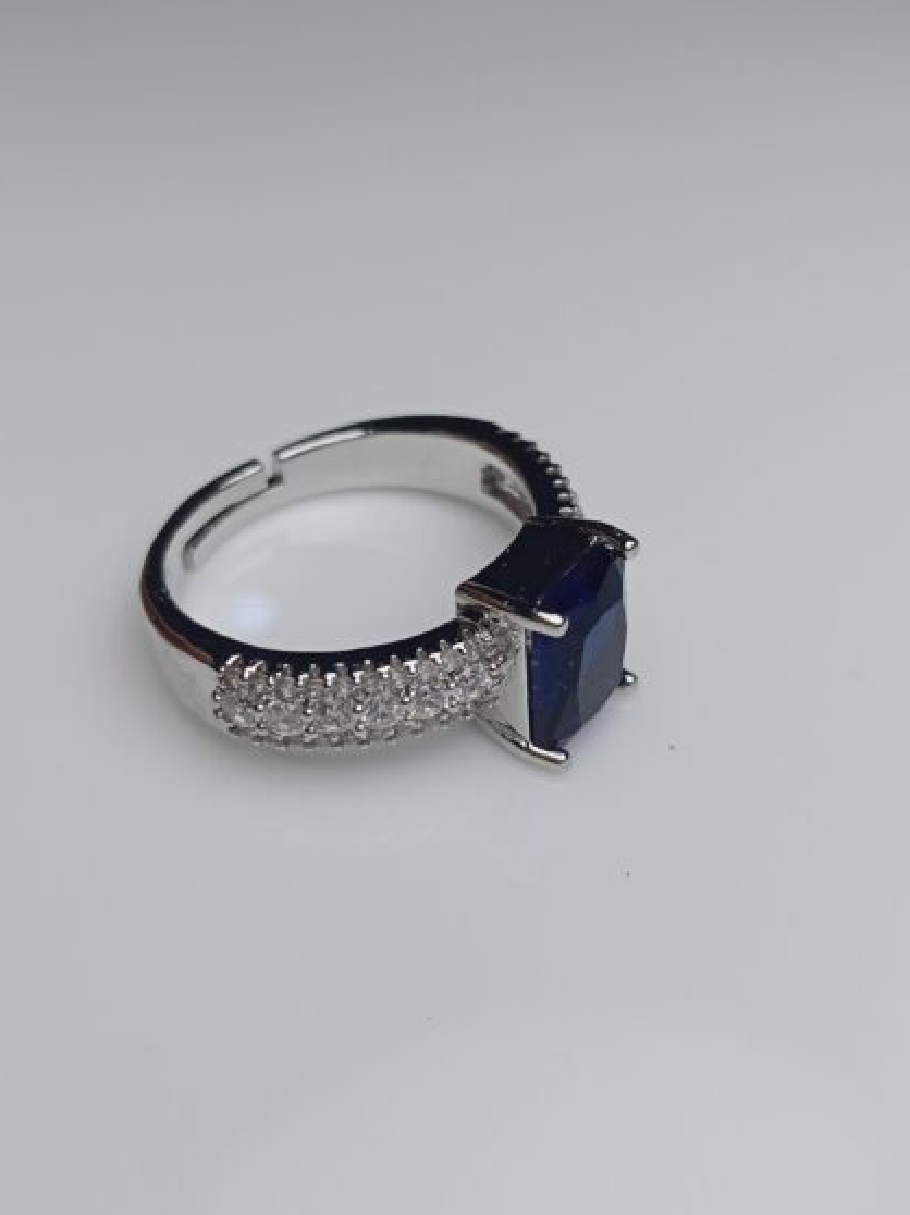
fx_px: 1298
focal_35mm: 37
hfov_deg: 38.6
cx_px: 455
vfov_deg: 50.2
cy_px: 613
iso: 50
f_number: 1.8
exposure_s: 1/517
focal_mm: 3.98
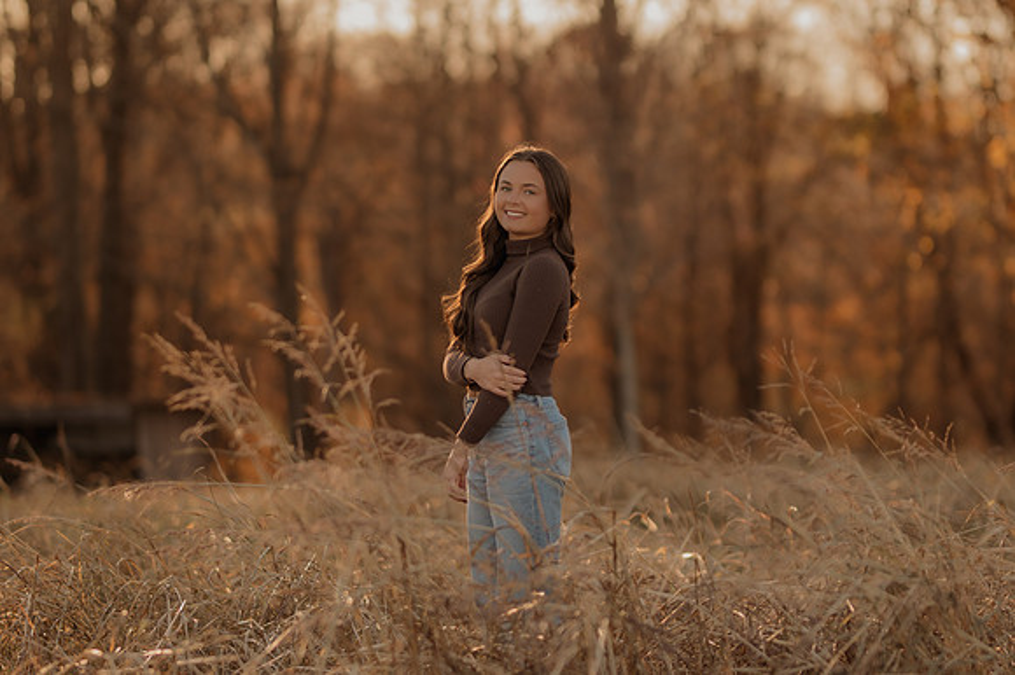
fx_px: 3579
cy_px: 338
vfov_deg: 10.8
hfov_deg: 16.1
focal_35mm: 127
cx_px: 508
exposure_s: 1/1250
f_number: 1.4
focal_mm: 85
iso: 200
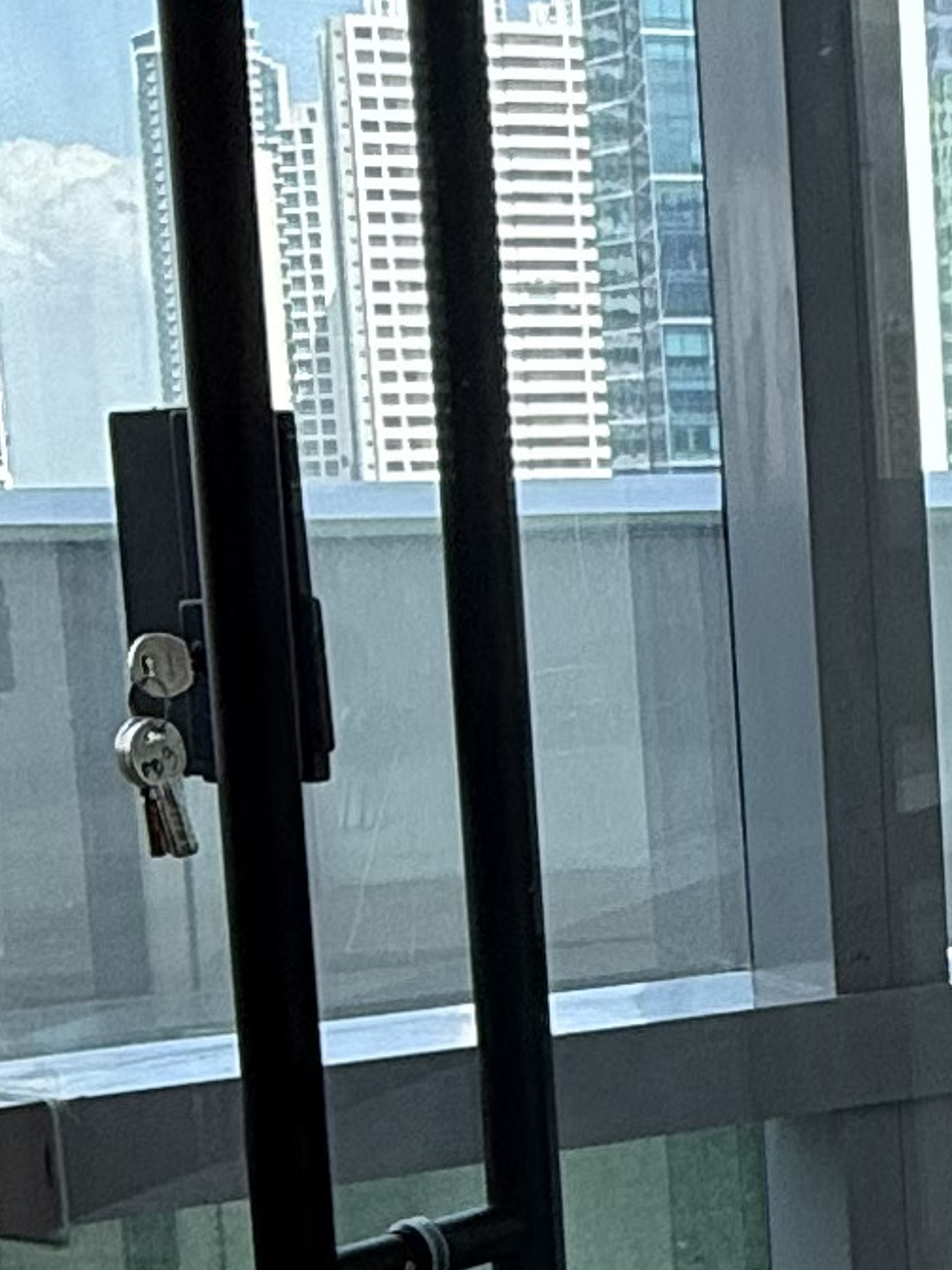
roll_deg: +0.9
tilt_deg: -7.0
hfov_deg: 15.5
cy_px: 903
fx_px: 3080
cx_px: 1623
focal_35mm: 84
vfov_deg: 23.1
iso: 64
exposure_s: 1/120
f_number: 2.2
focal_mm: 2.22
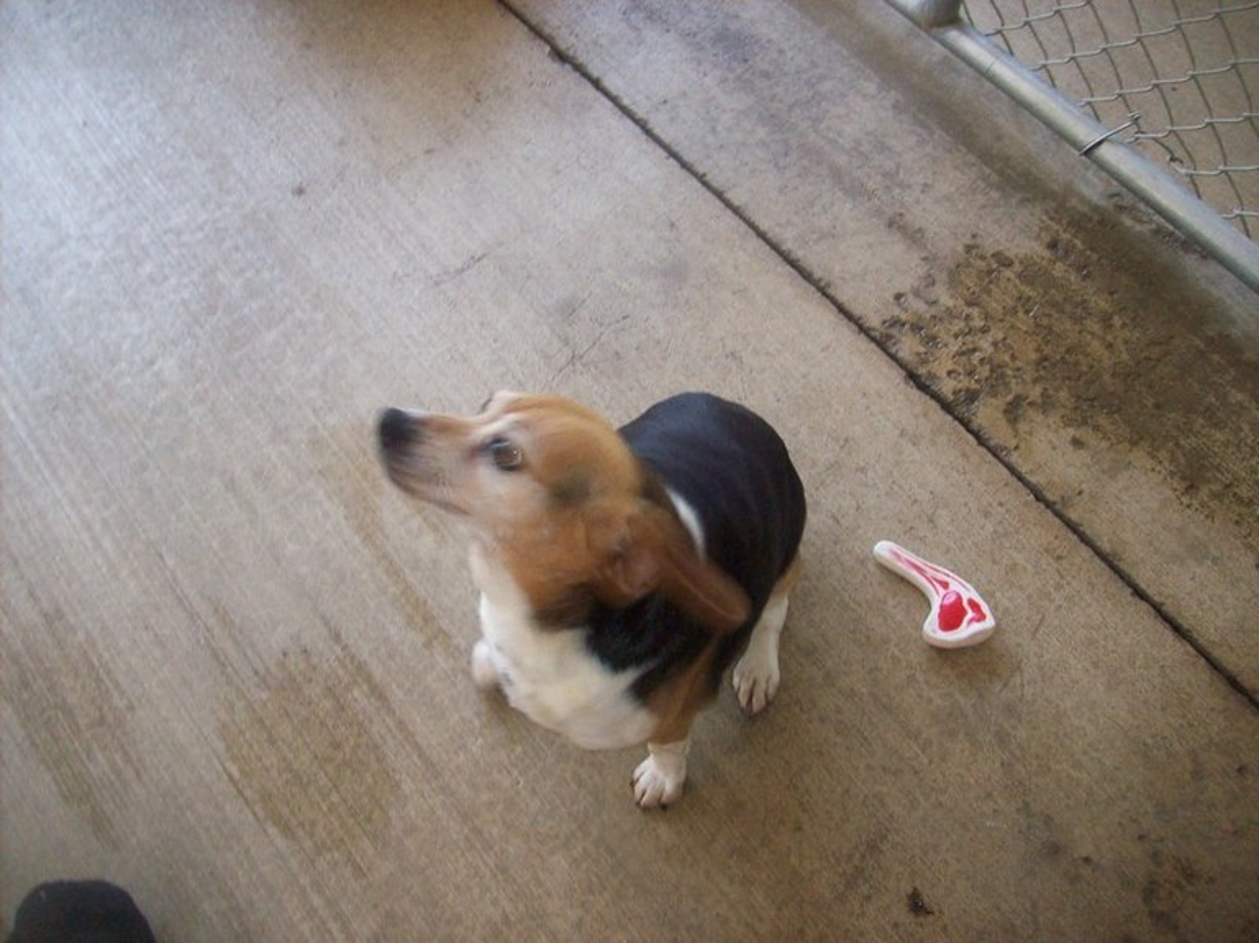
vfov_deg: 39.6
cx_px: 630
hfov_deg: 51.4
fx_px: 1309
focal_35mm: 36
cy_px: 472
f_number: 2.7
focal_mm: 6
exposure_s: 1/64
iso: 200
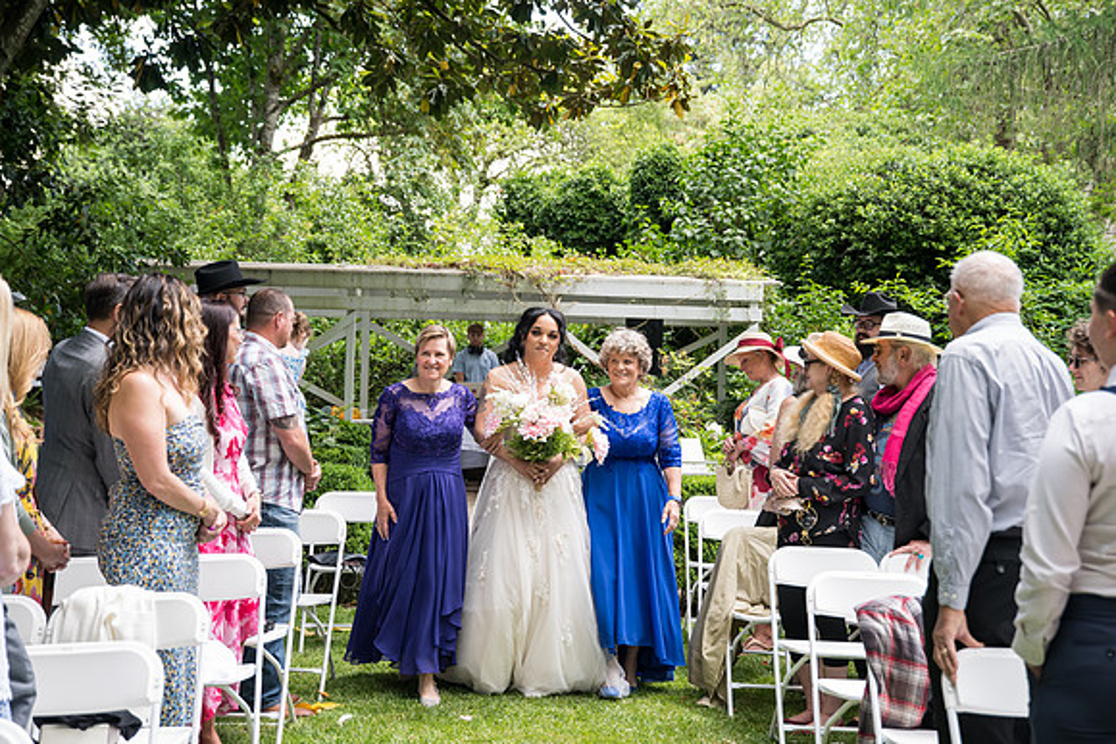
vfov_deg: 27.0
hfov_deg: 39.6
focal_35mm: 50
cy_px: 372
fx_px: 1550
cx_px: 558
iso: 640
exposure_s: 1/400
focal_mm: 50
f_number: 3.5
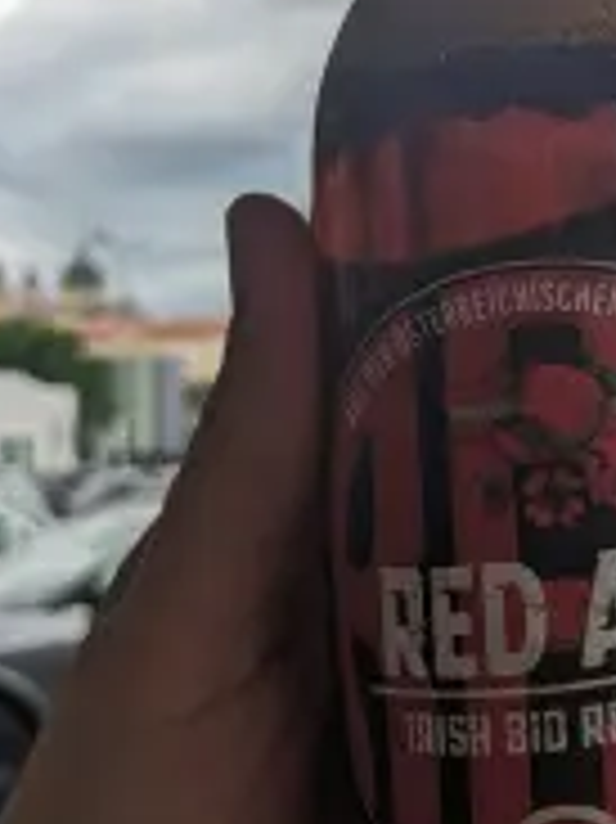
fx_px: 1402
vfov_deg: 32.7
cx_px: 423
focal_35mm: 59
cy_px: 383
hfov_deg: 24.6
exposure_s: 1/3344
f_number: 1.73
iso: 60
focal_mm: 4.38
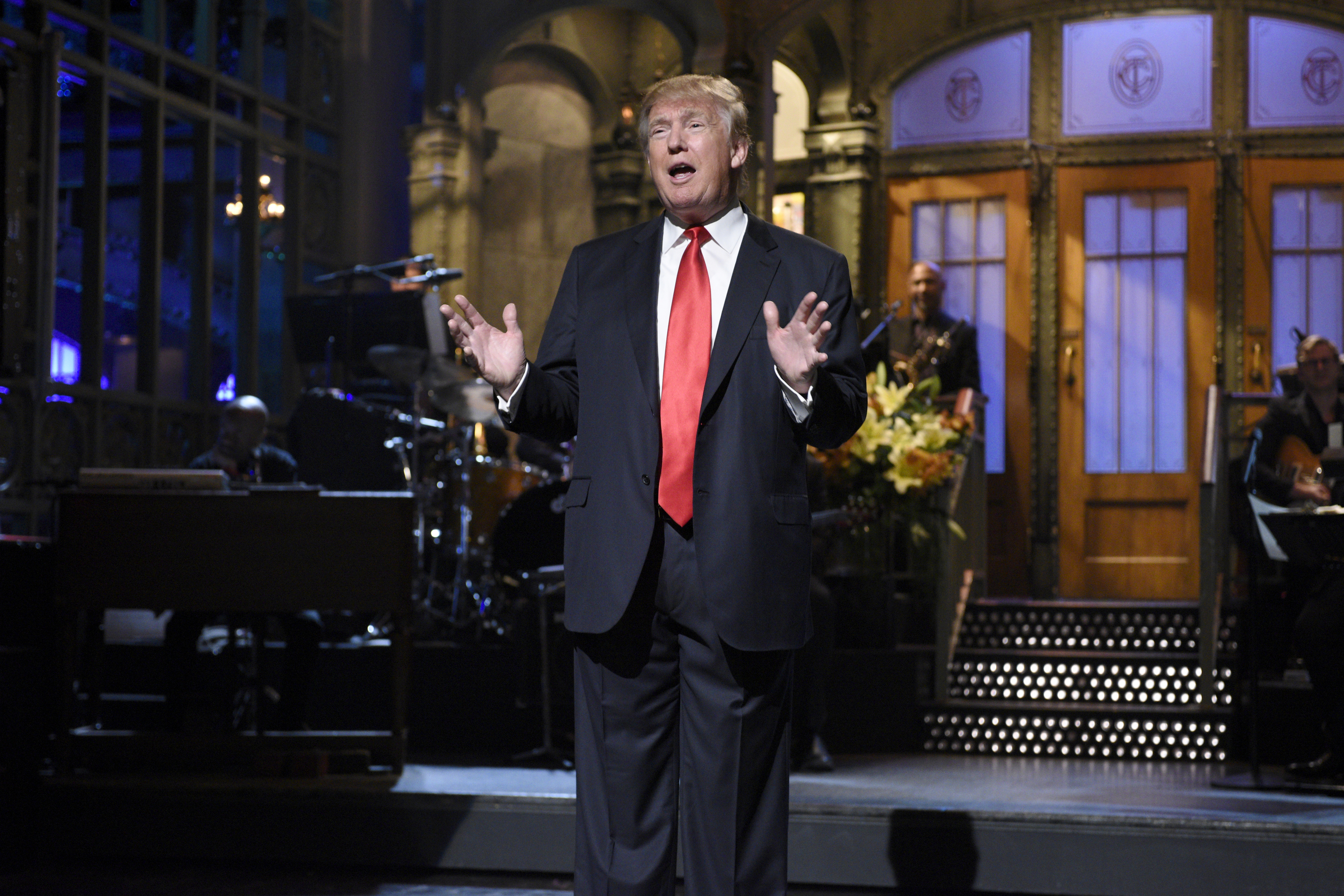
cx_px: 672
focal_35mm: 70
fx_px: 2613
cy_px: 448
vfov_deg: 19.5
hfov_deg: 28.8
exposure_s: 1/125
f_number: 3.5
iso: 3200
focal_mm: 70
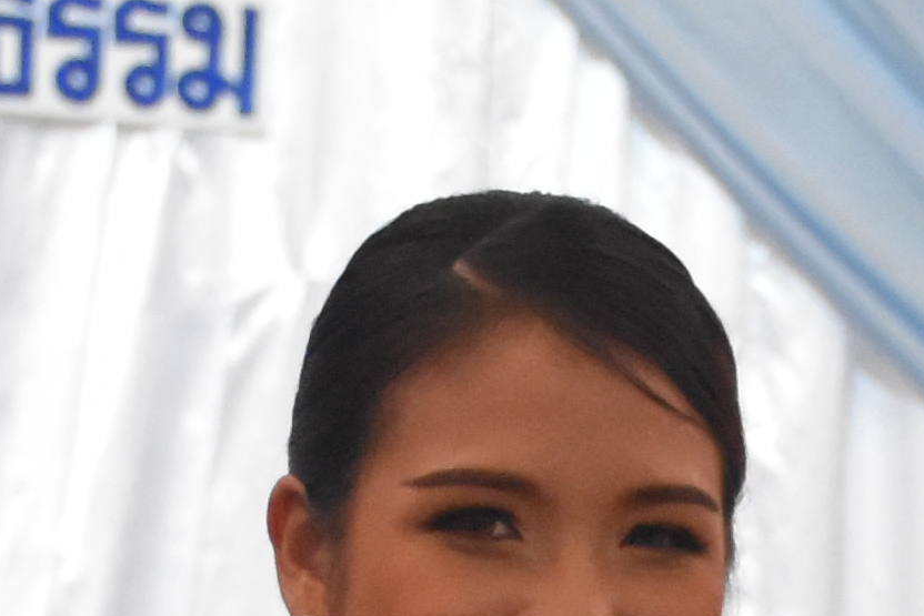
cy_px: 1686
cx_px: 1103
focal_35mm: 379
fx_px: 9719
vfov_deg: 3.6
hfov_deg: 5.4
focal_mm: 35
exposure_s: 1/60
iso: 3200
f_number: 4.2
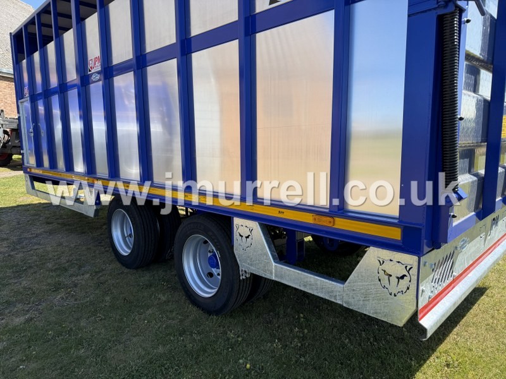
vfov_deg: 56.8
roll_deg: +1.6
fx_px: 351
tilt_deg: -9.3
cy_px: 190
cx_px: 253
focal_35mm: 24
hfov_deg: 71.6
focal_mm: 6.76
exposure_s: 1/1689
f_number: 1.78
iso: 80
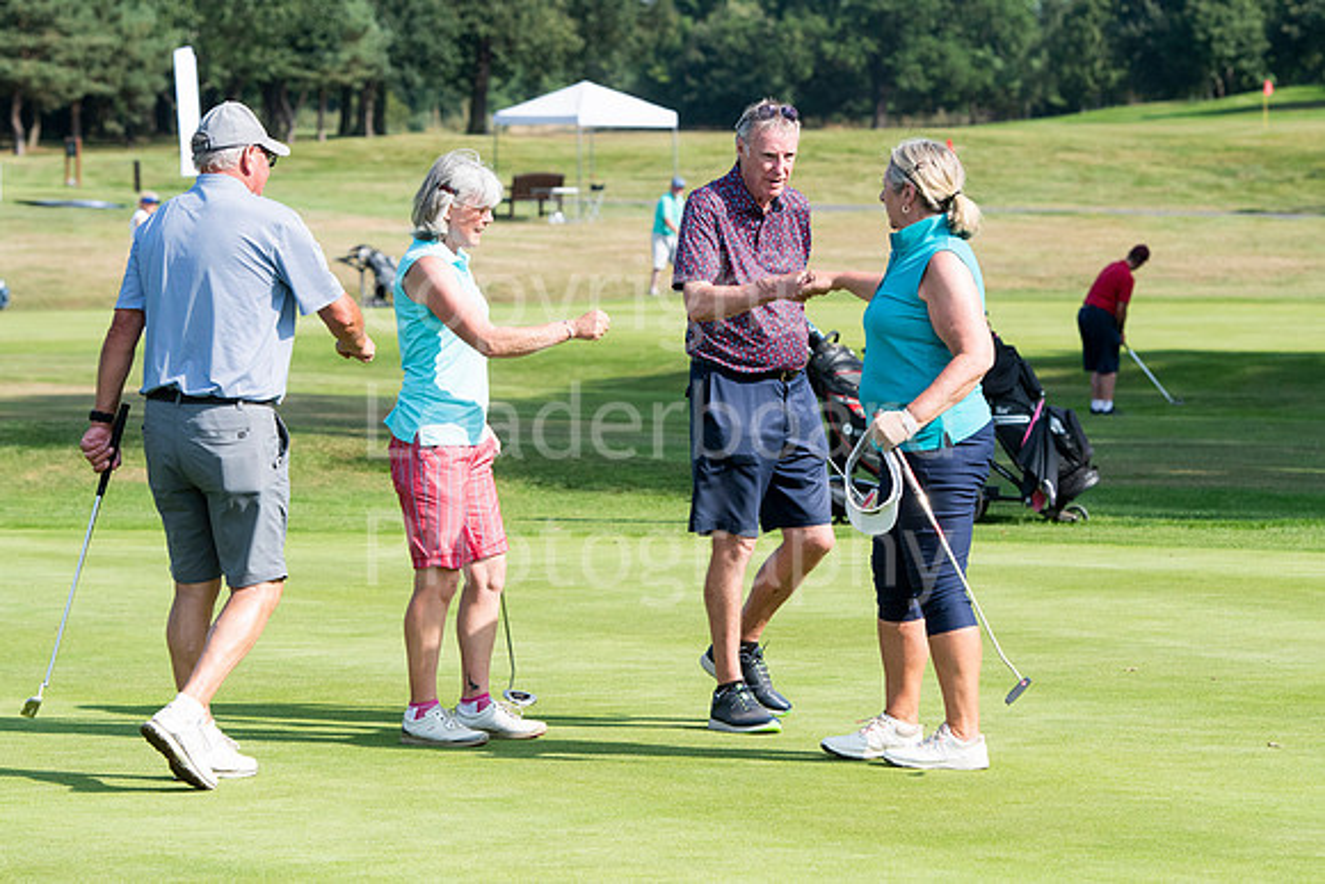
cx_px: 662
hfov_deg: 12.2
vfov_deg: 8.2
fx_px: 6184
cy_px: 442
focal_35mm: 168
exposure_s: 1/2500
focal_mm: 112
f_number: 5.6
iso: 640
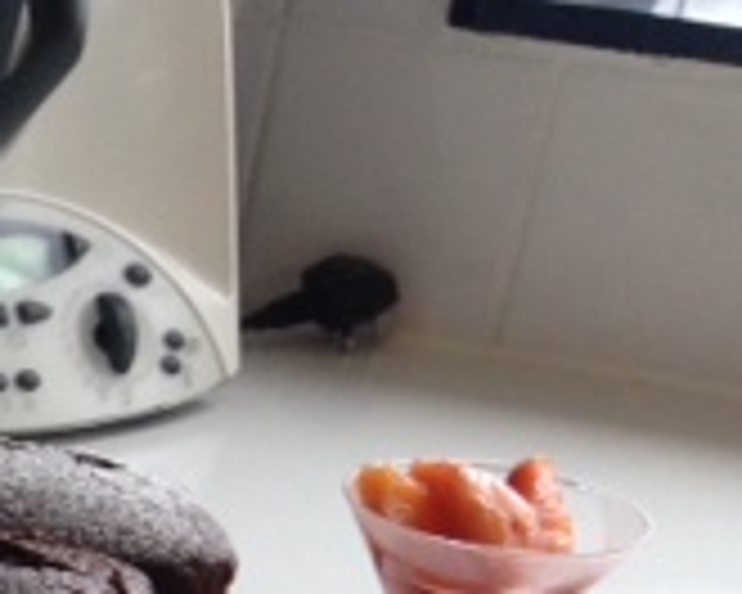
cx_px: -666
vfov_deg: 11.4
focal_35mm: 125
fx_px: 2745
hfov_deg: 13.5
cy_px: 1076
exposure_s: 1/120
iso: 100
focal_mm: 4.12
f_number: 2.4
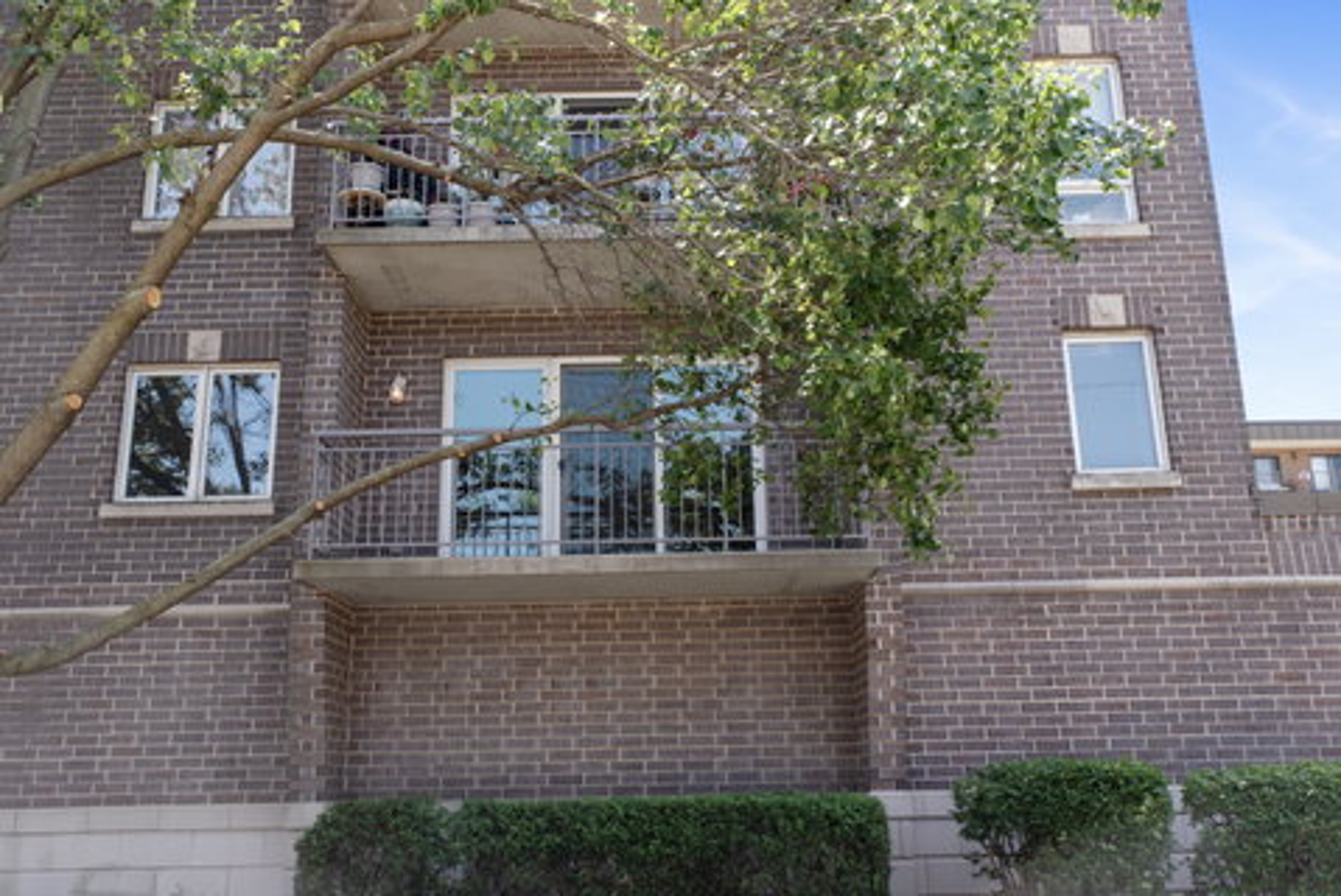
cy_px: 448
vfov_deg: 37.9
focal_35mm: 35
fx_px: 1304
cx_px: 670
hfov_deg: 54.4
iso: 800
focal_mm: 35
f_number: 9
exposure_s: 1/640
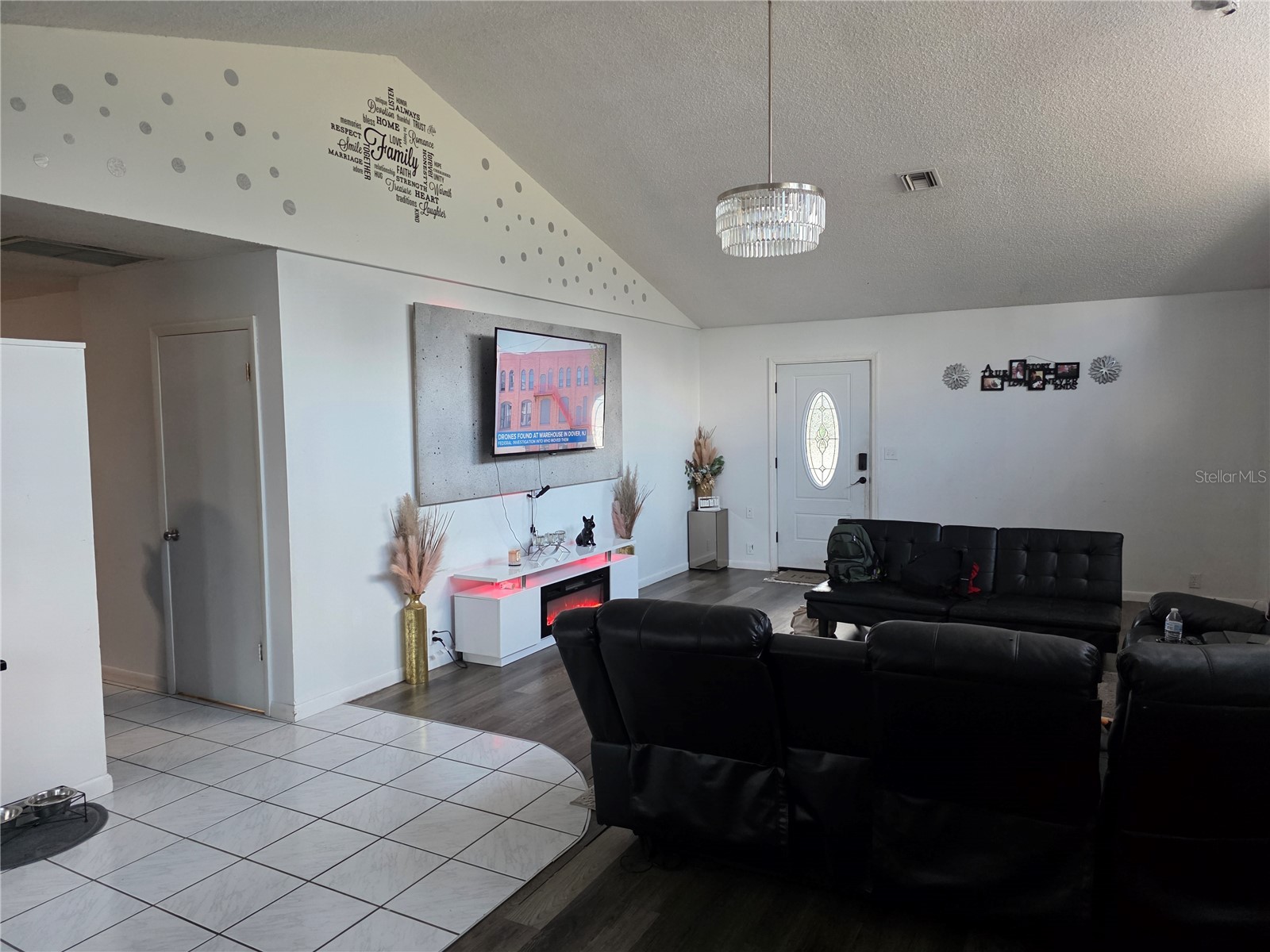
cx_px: 635
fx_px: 844
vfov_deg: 58.9
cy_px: 476
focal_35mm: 23
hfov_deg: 73.9
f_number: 1.7
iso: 400
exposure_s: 1/120
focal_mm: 6.3
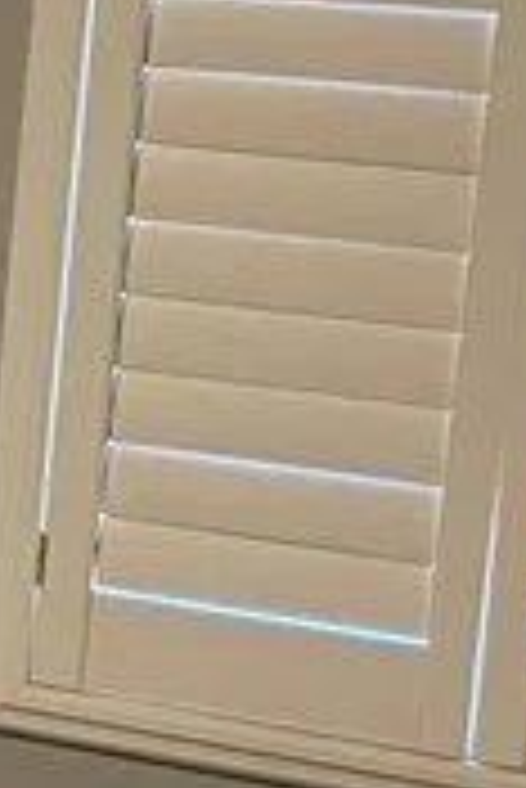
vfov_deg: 13.0
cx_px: -1349
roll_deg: -1.7
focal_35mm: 158
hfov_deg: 7.2
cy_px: 234
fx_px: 3456
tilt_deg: -8.0
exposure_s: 1/40
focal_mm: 4.2
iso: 400
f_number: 1.6
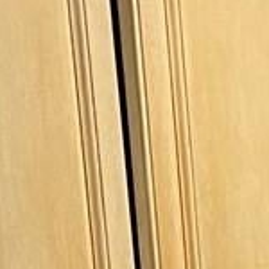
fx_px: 2154
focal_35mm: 245
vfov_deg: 6.2
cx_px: 656
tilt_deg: -16.6
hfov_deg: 6.8
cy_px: 986
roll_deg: +1.2
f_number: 1.5
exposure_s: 1/60
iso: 250
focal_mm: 5.7
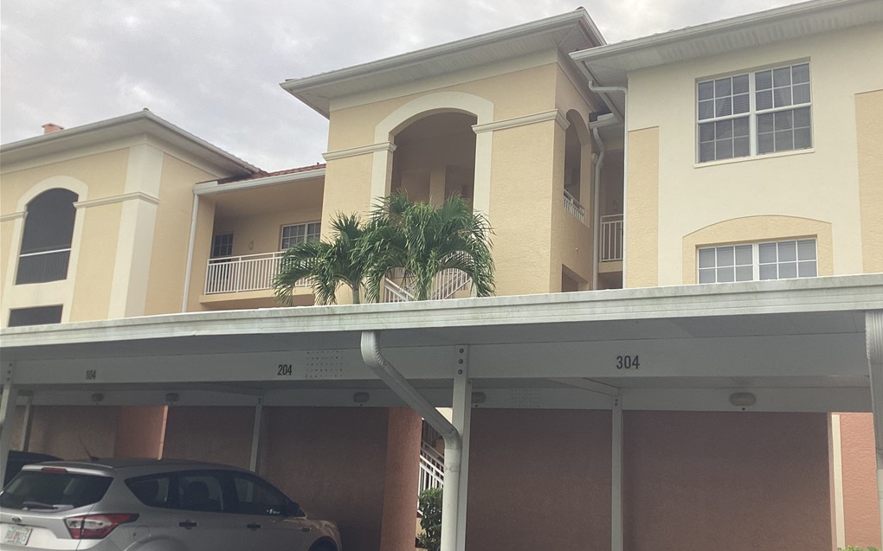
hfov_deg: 58.2
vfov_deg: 38.2
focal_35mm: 33
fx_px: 794
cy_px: 319
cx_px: 442
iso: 32
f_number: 2.4
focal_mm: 3.3
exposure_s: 1/120
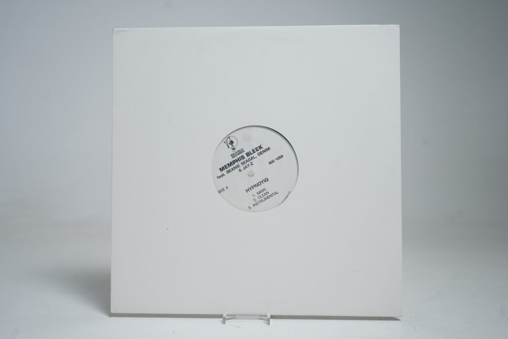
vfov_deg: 40.0
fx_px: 466
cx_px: 254
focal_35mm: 33
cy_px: 170
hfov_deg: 57.2
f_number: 5
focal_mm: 33
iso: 64
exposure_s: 1/10
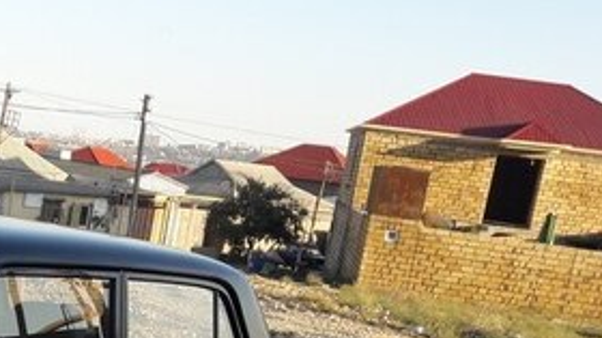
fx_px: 1148
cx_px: -24
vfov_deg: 16.1
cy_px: 404
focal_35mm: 72
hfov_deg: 27.4
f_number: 1.9
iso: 40
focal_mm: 3.7
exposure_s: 1/586
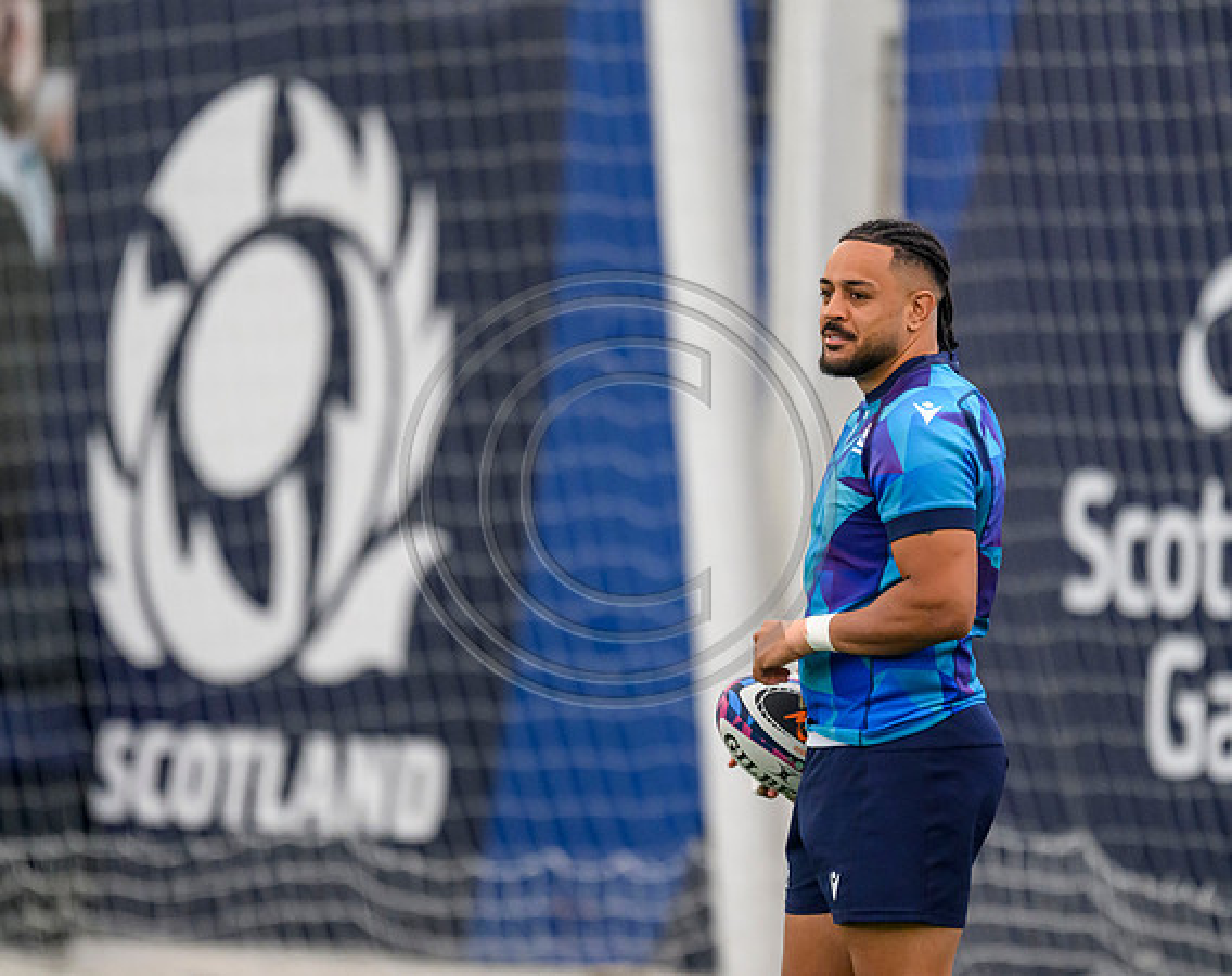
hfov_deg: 2.6
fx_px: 27071
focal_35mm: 745
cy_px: 481
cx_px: 590
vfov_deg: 2.1
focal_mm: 560
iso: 5000
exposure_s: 1/1000
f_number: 4
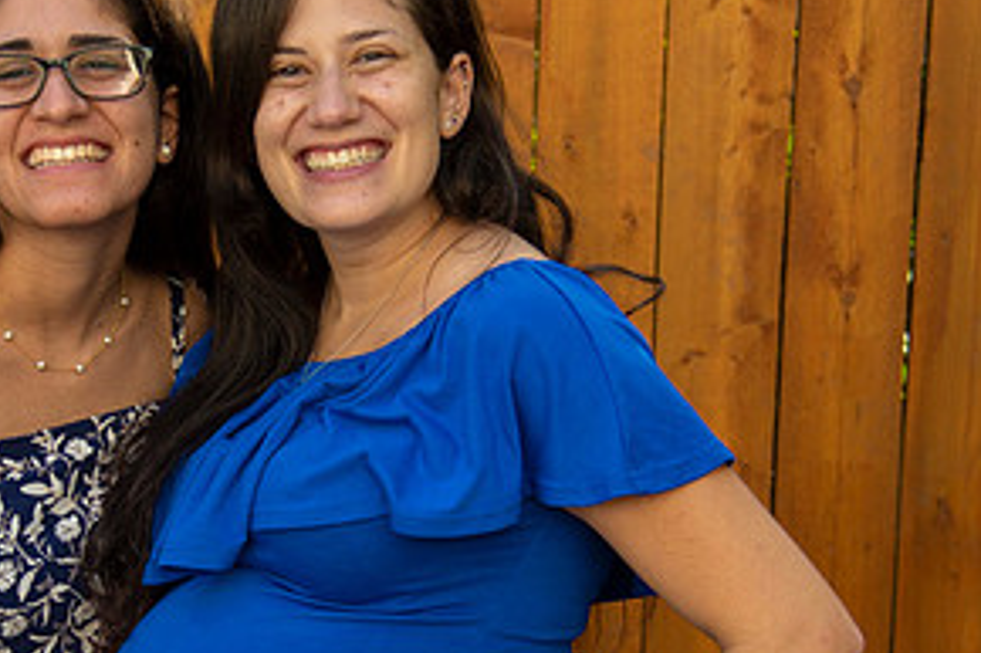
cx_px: 267
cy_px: 492
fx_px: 2614
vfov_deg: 14.2
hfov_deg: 21.1
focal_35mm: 96
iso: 125
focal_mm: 48
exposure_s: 1/320
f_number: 4
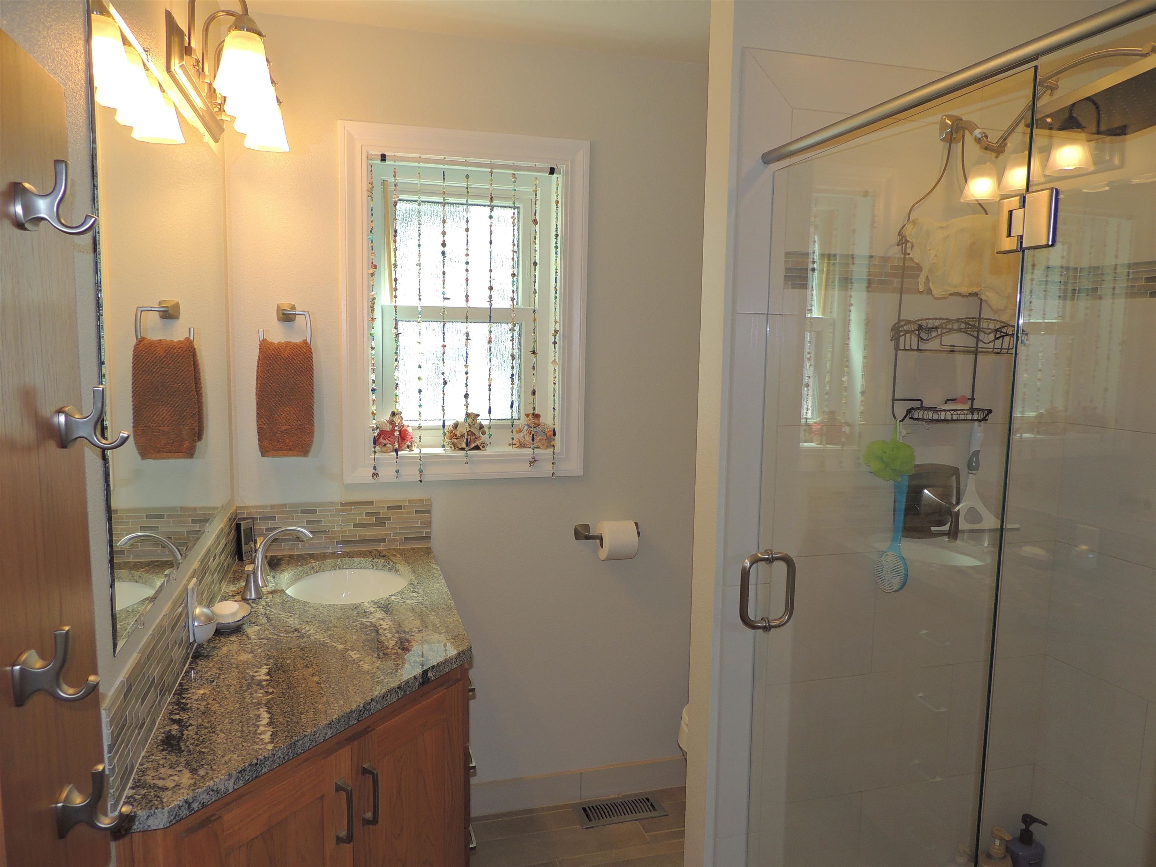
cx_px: 578
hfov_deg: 71.6
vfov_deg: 56.8
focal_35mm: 24
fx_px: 801
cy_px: 434
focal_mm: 4.3
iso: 100
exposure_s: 1/50
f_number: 3
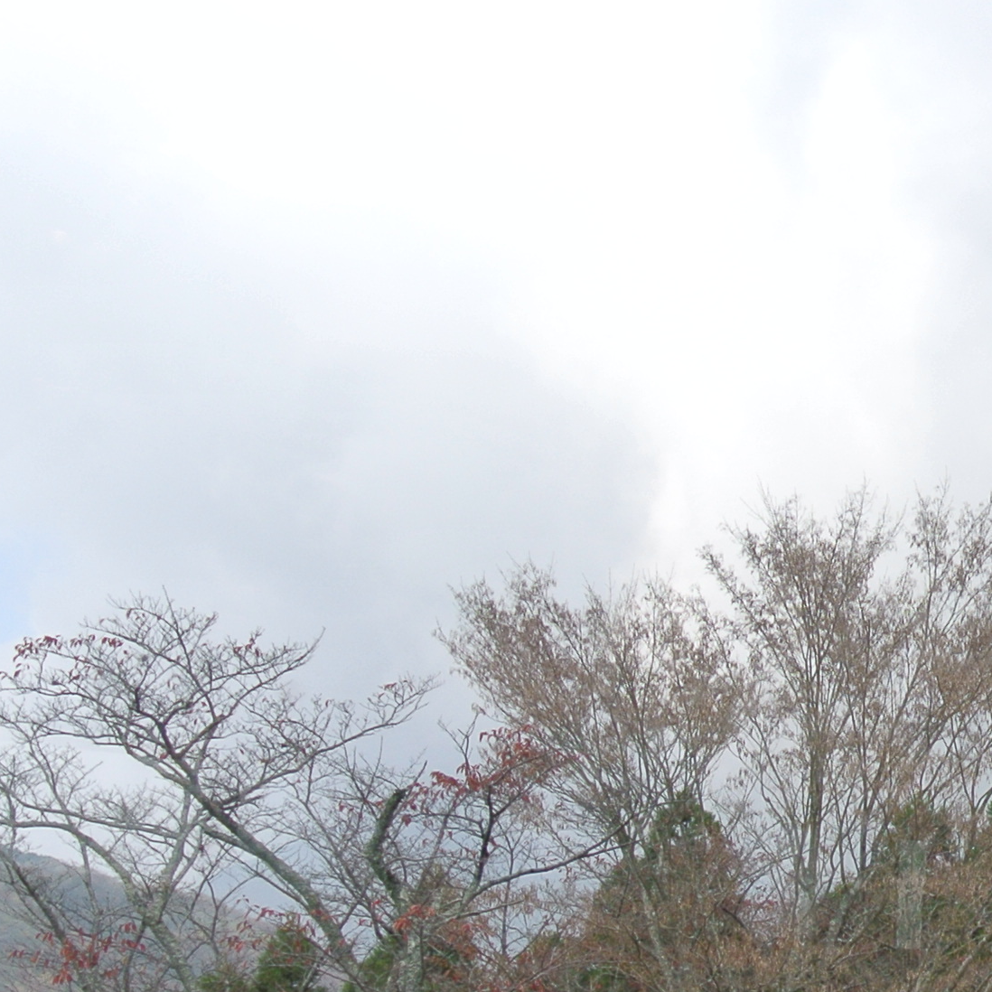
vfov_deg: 19.2
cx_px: 1470
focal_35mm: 87
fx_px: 2821
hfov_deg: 17.9
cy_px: 1053
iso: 100
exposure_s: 1/400
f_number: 4.5
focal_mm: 11
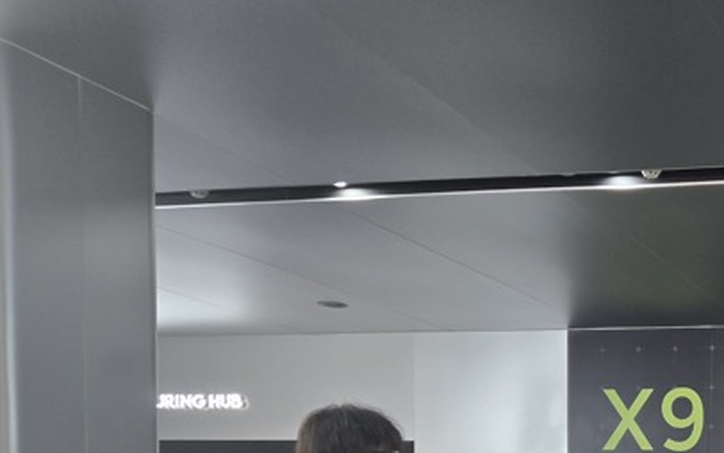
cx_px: 801
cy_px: 635
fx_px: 1184
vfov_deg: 19.5
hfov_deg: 30.4
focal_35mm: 60
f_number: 1.8
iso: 80
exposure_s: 1/100
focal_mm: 5.4
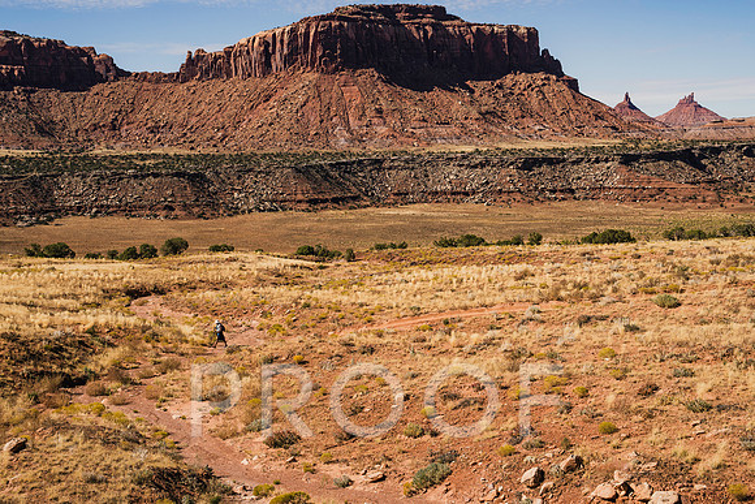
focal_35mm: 55
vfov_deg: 24.7
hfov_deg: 36.3
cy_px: 252
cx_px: 389
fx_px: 1150
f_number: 7.1
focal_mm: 52
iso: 160
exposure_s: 1/640
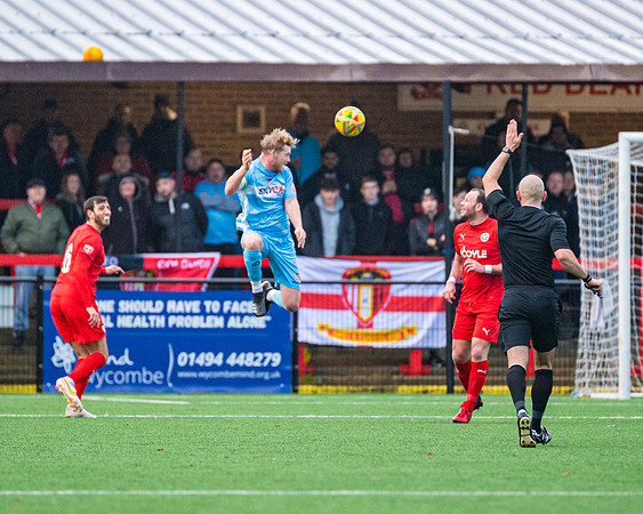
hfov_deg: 3.2
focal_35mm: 604
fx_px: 11496
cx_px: 307
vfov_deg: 2.6
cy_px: 261
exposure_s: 1/1600
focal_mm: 300
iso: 1600
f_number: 2.8
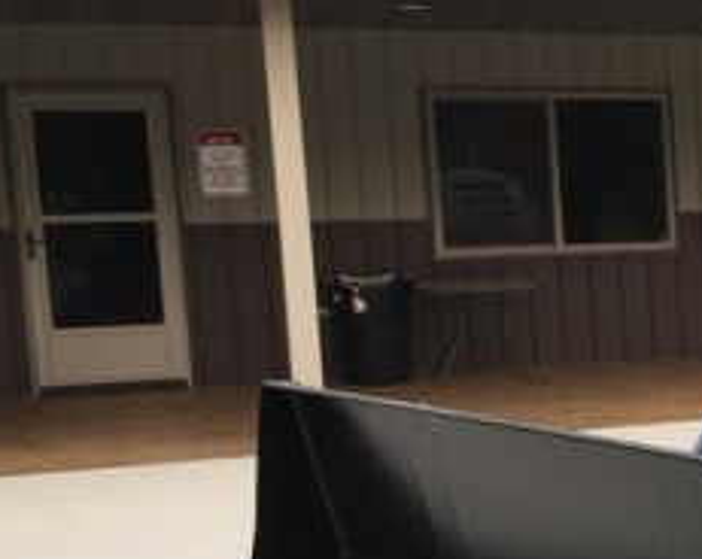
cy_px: 468
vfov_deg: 16.9
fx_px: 1867
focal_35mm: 90
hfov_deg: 18.6
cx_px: 1083
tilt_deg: -9.7
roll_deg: +0.6
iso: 32
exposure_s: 1/335
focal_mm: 4.15
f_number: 2.2
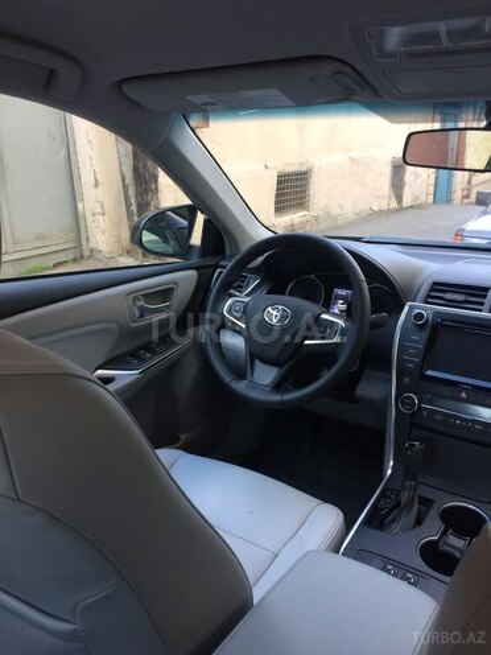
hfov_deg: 48.2
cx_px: 246
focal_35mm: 29
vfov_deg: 61.7
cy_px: 328
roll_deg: +1.1
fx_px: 548
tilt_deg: -20.1
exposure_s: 1/33
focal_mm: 4.15
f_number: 2.2
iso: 80
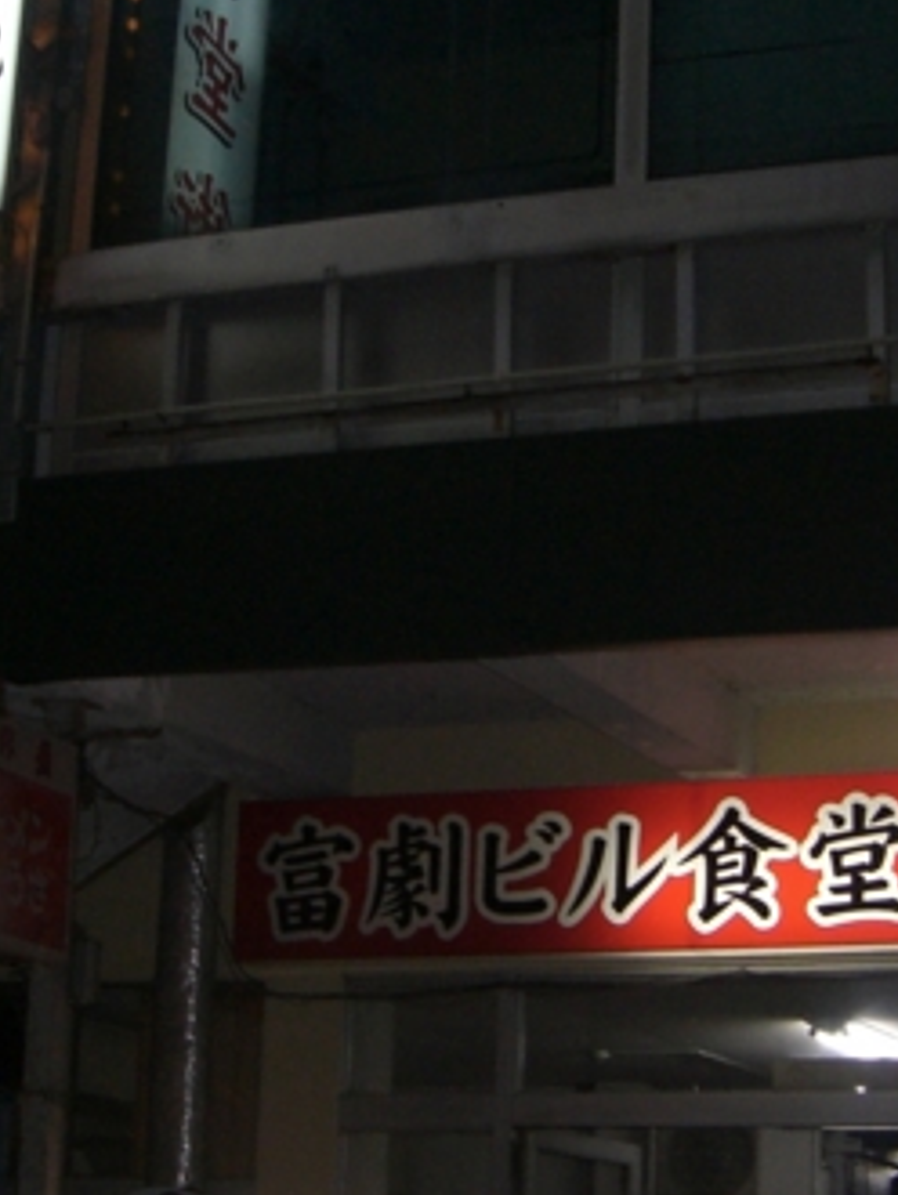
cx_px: 547
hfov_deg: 16.1
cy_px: 601
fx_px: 3178
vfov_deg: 21.3
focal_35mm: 92
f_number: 2.7
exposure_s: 1/60
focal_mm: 6.2
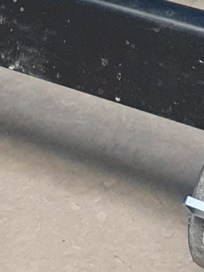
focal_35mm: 159
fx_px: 1250
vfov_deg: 10.2
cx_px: 155
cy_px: -458
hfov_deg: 9.3
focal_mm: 4.3
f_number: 1.5
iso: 250
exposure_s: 1/50
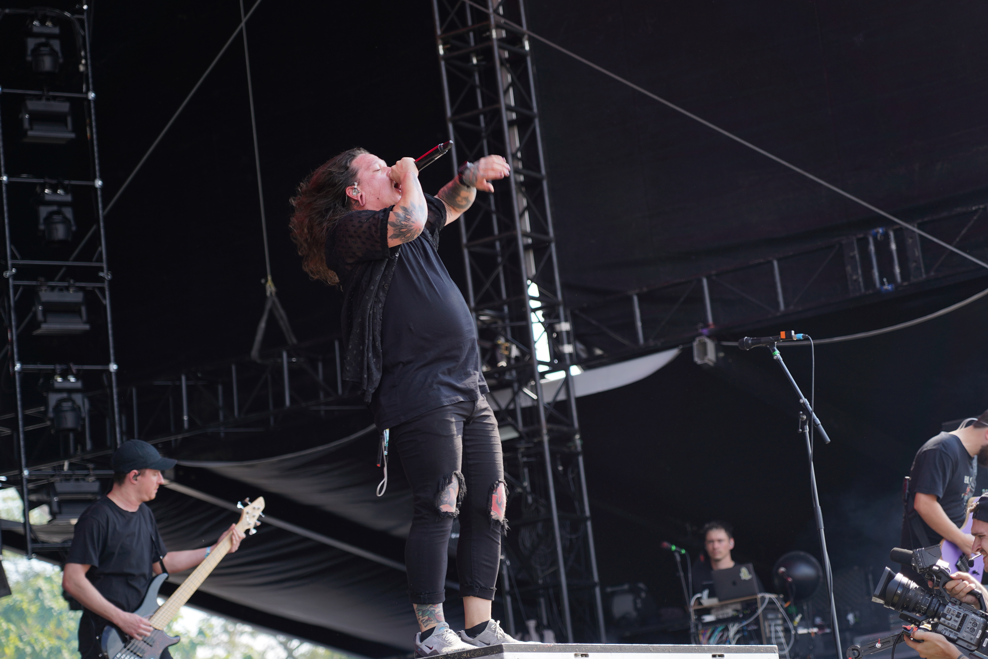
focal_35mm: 105
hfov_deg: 19.5
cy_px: 330
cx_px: 494
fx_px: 2881
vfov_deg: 13.0
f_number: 4
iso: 100
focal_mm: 105
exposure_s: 1/200
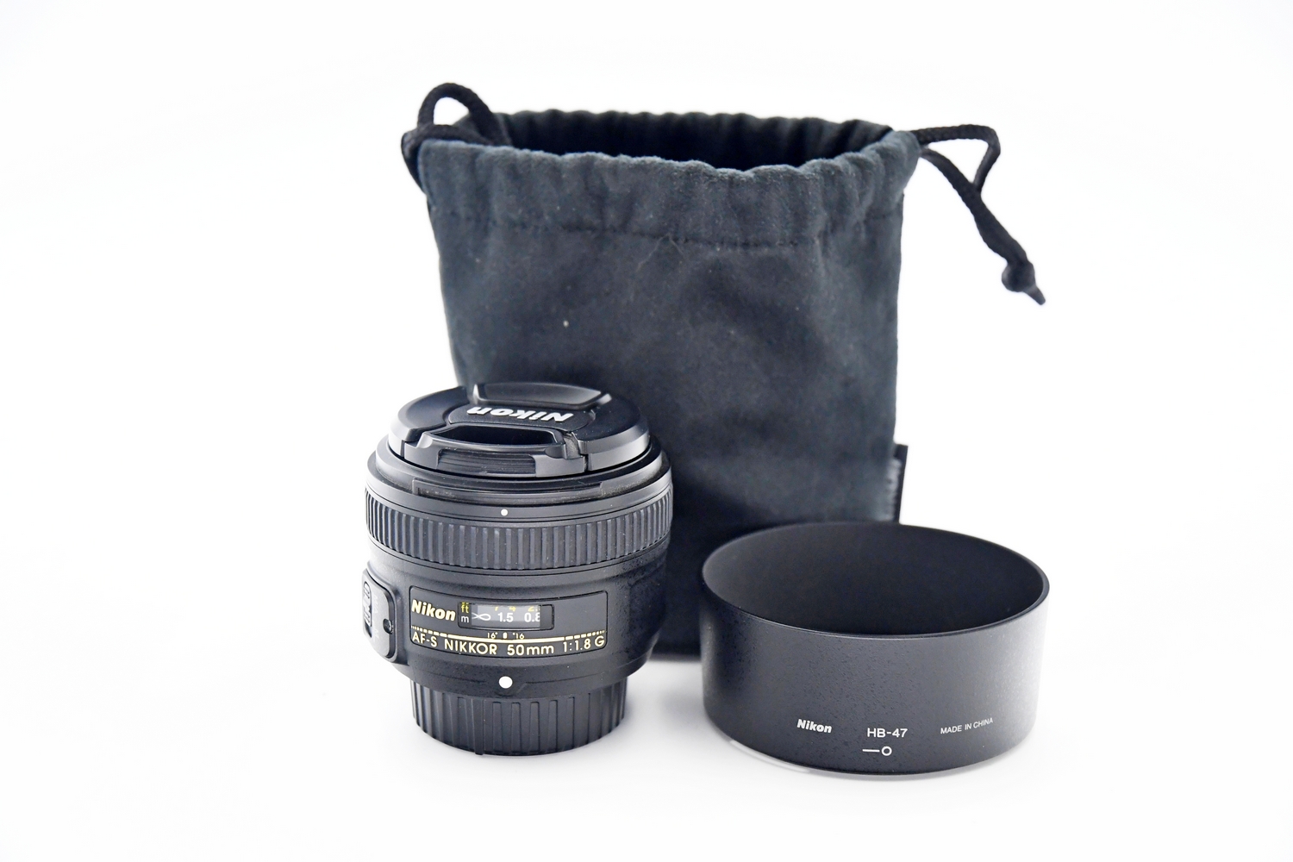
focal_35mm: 66
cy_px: 431
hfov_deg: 30.5
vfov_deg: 20.6
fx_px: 2370
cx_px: 646
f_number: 4
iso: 2000
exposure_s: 1/640
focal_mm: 44
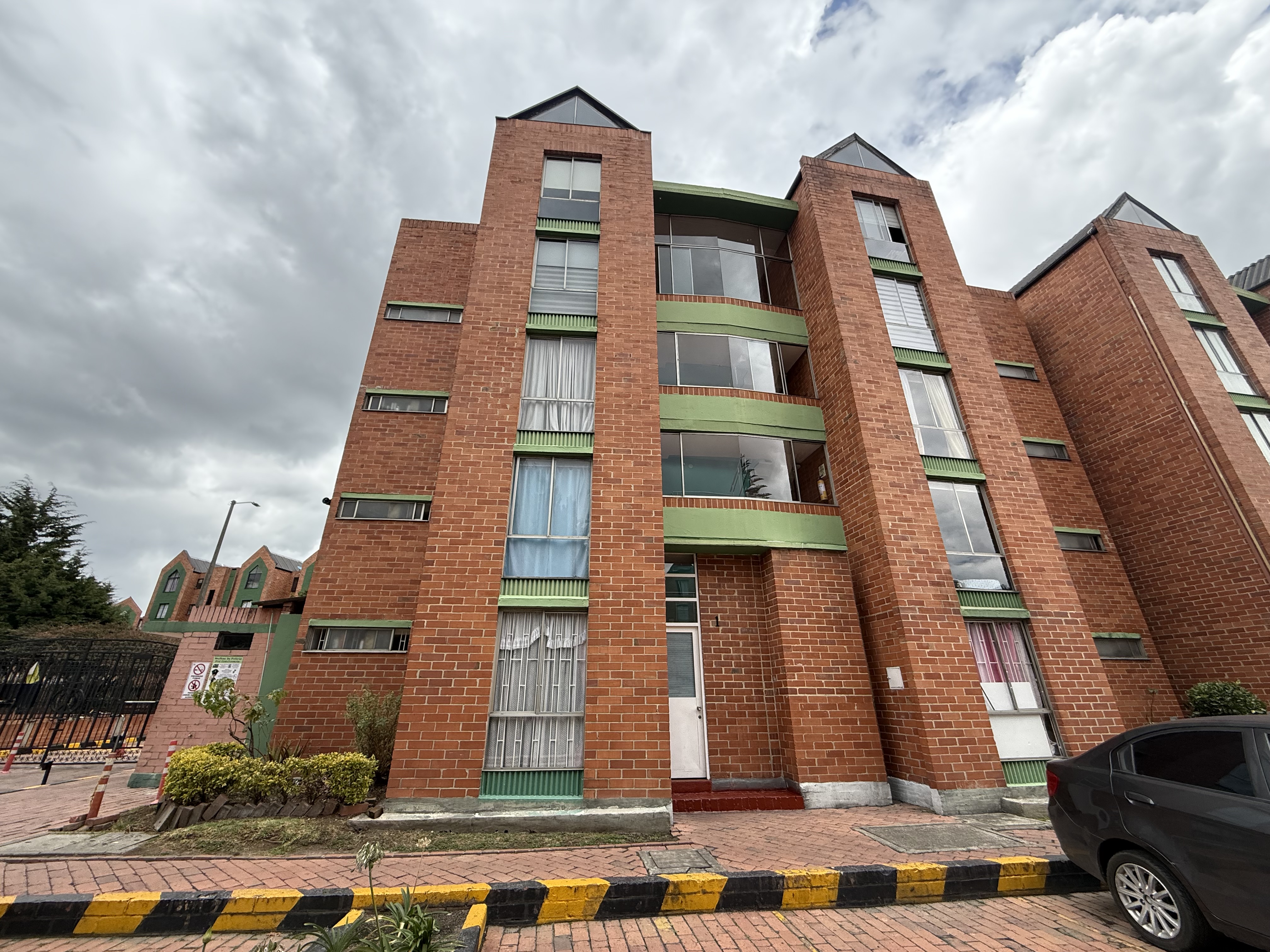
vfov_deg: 85.7
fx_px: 514
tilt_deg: +24.7
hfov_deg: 102.1
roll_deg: -0.4
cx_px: 635
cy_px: 476
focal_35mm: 14
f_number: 2.2
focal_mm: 2.22
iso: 64
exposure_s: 1/1259
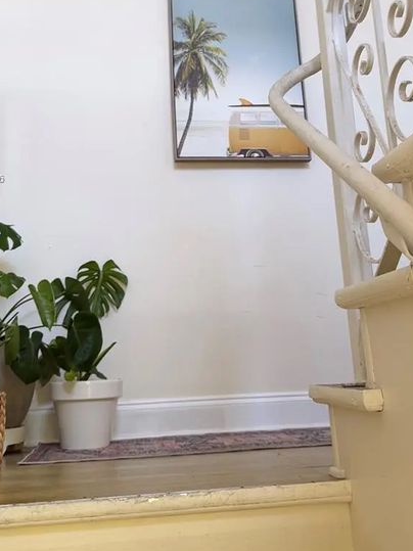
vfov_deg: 48.1
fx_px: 605
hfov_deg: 37.7
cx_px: 196
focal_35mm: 38
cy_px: 179
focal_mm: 6.76
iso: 200
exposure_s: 1/61
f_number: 1.78
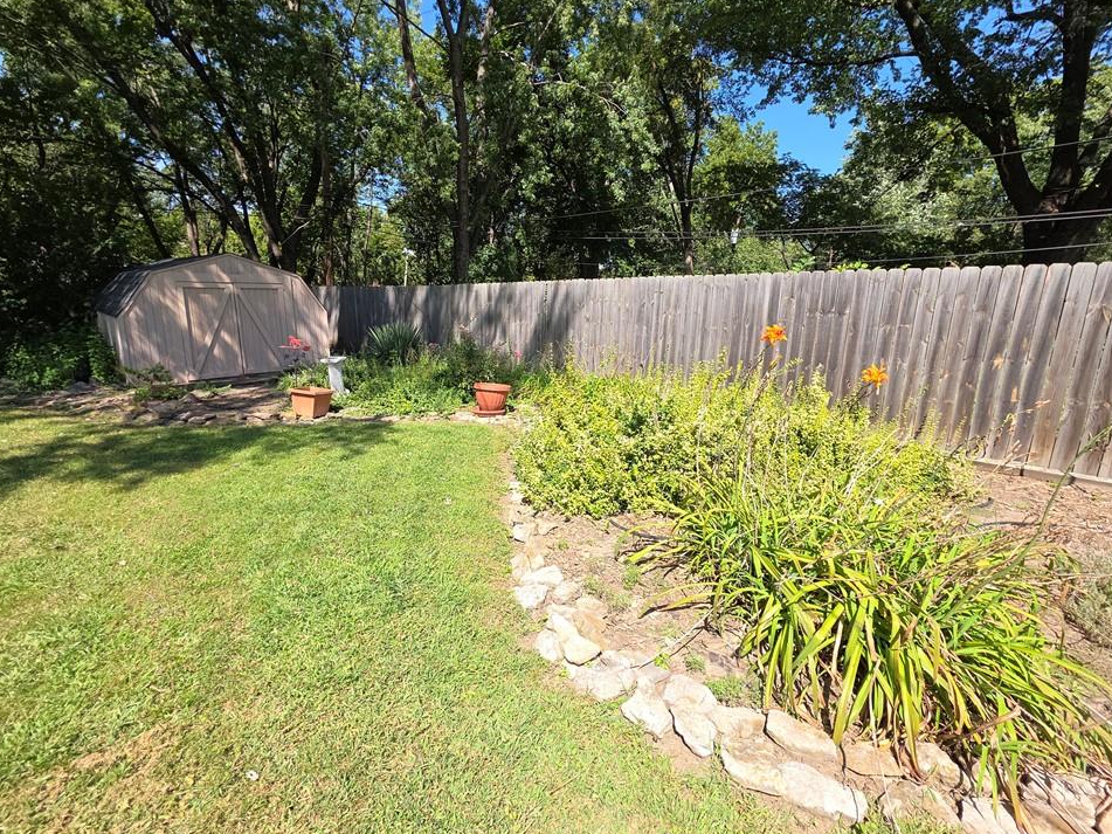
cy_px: 388
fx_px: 450
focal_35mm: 14
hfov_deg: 102.1
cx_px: 562
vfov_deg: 85.5
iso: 20
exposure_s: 1/425
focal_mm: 2.2
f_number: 1.9
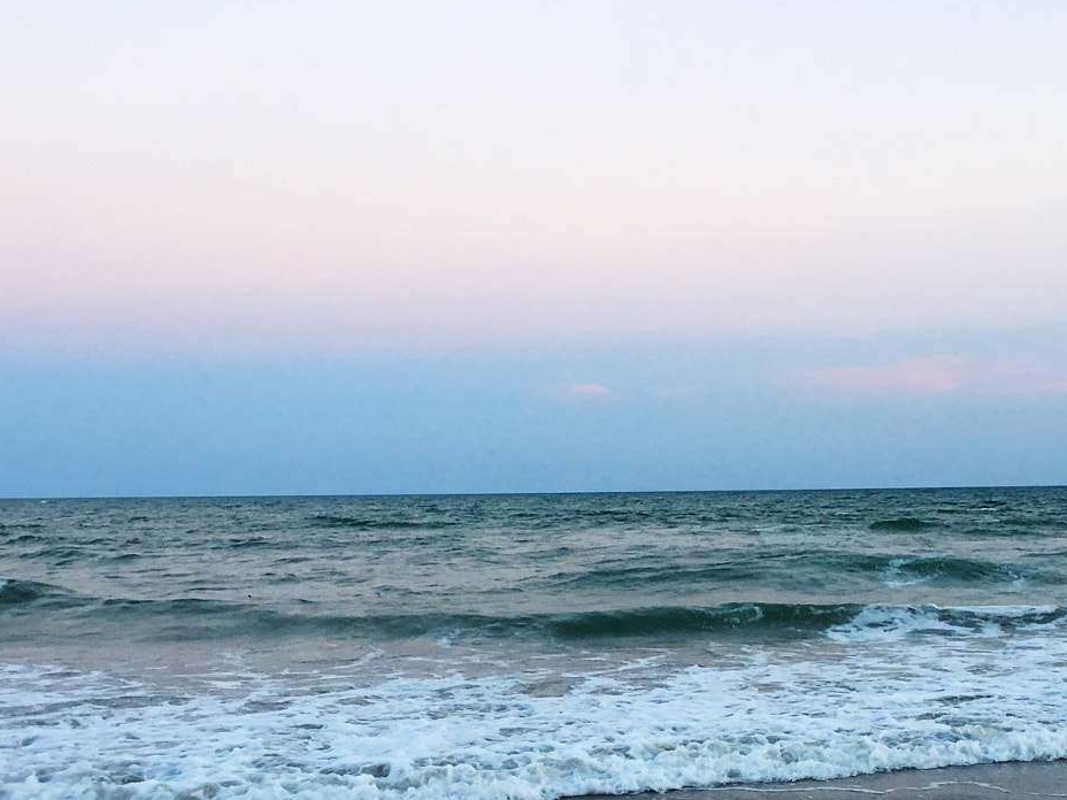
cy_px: 664
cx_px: 740
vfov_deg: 28.4
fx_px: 1541
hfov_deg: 37.6
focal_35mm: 50
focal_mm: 4.15
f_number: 2.2
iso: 25
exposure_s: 1/15
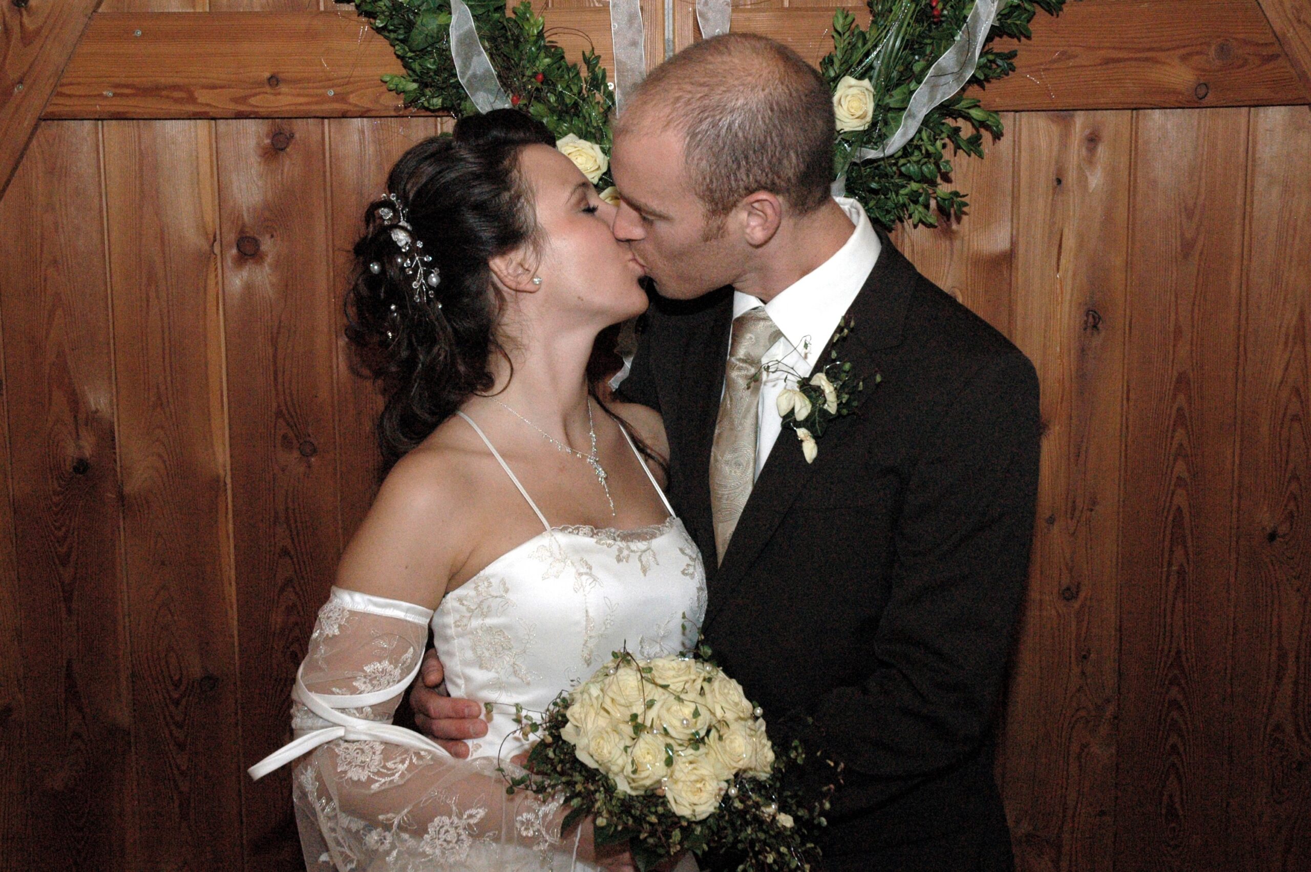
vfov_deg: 25.7
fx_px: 1910
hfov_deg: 37.9
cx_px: 656
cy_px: 436
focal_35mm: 52
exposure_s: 1/60
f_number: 7.1
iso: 1600
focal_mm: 35
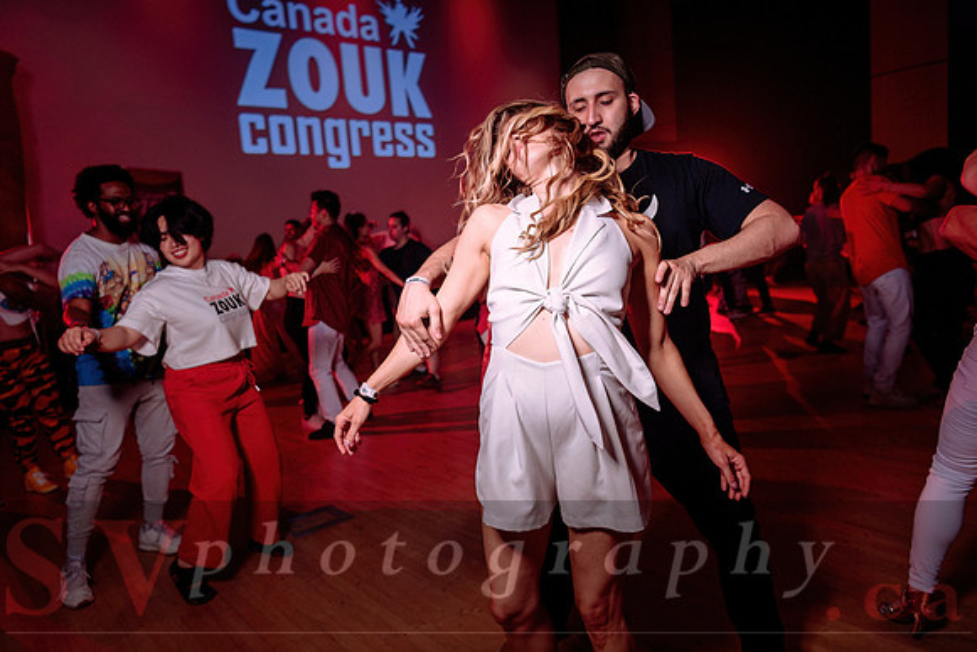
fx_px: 706
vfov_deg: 49.6
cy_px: 326
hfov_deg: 69.4
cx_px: 488
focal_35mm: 26
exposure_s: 1/100
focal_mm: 26
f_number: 3.2
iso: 1000
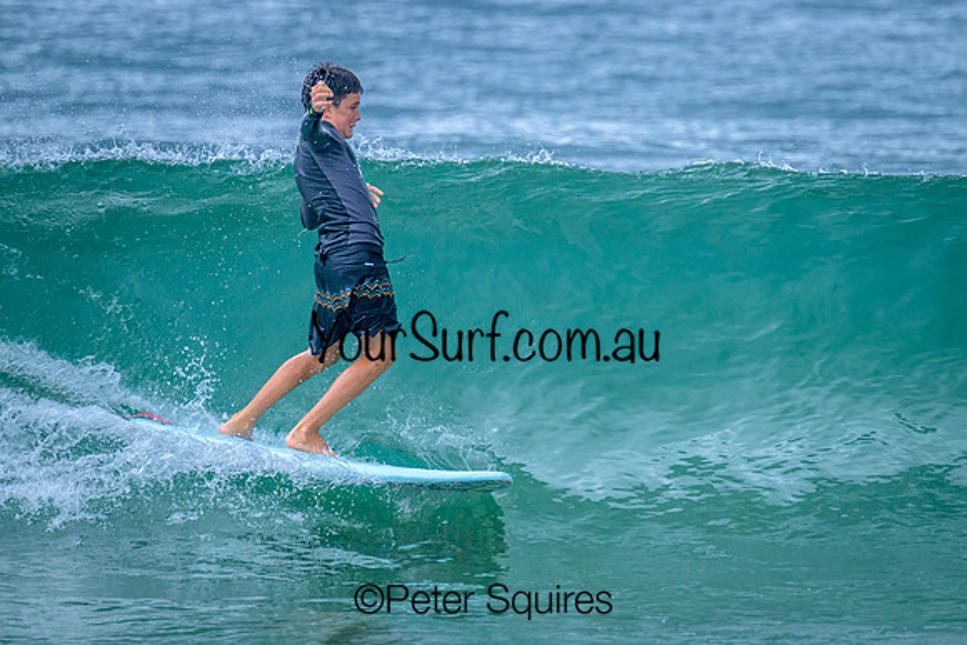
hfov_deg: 3.1
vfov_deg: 2.1
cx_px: 529
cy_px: 284
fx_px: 17696
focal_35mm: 659
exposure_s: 1/2000
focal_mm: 560
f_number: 8
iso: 2200
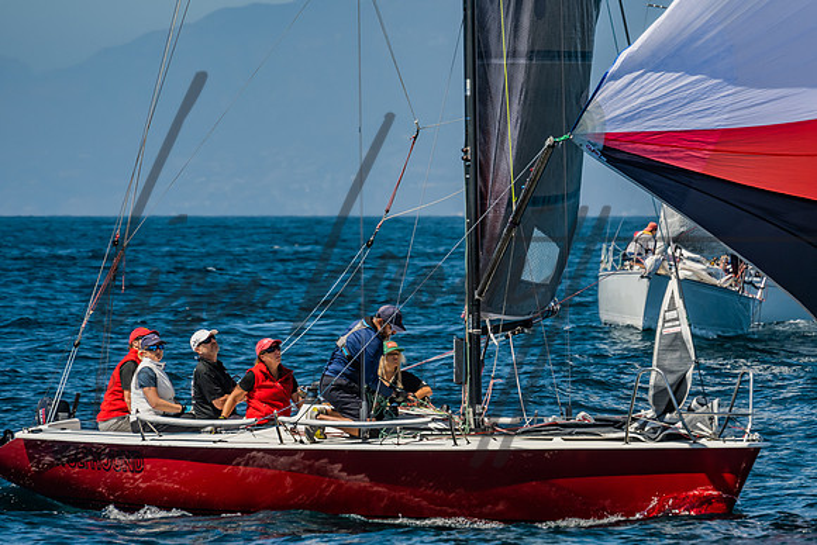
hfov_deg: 5.8
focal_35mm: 357
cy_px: 294
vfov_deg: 3.9
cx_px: 524
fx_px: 8095
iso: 160
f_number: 6.3
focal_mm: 200
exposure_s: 1/500
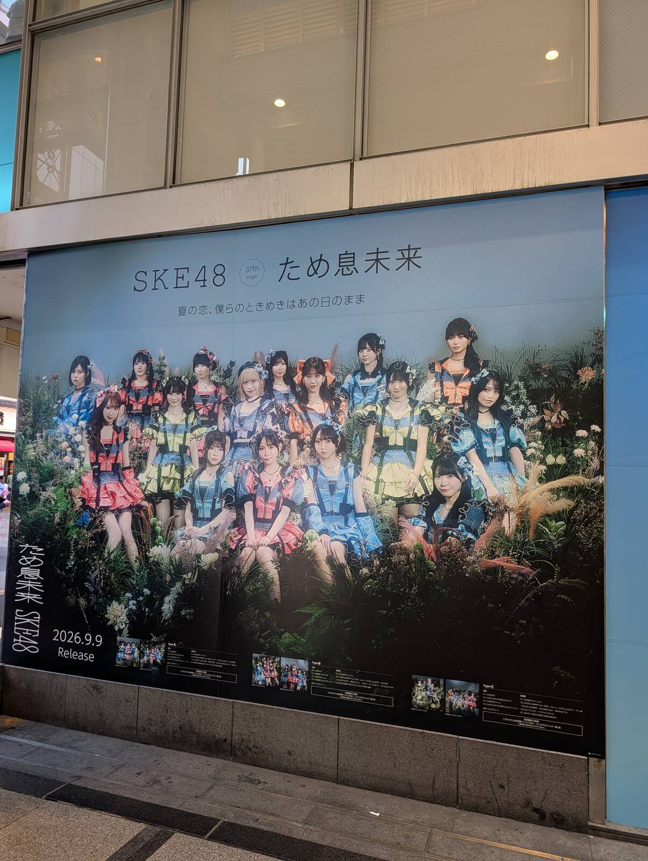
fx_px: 597
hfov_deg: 56.9
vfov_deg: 71.5
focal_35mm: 24
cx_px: 324
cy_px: 430
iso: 337
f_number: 1.68
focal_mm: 6.9
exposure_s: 1/120
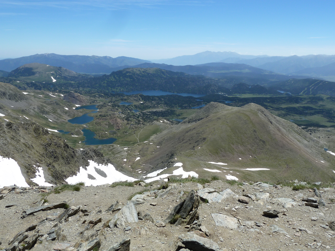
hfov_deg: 61.7
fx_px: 281
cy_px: 126
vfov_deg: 48.2
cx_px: 168
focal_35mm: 29
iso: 80
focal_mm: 4.7
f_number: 5.6
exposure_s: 1/500
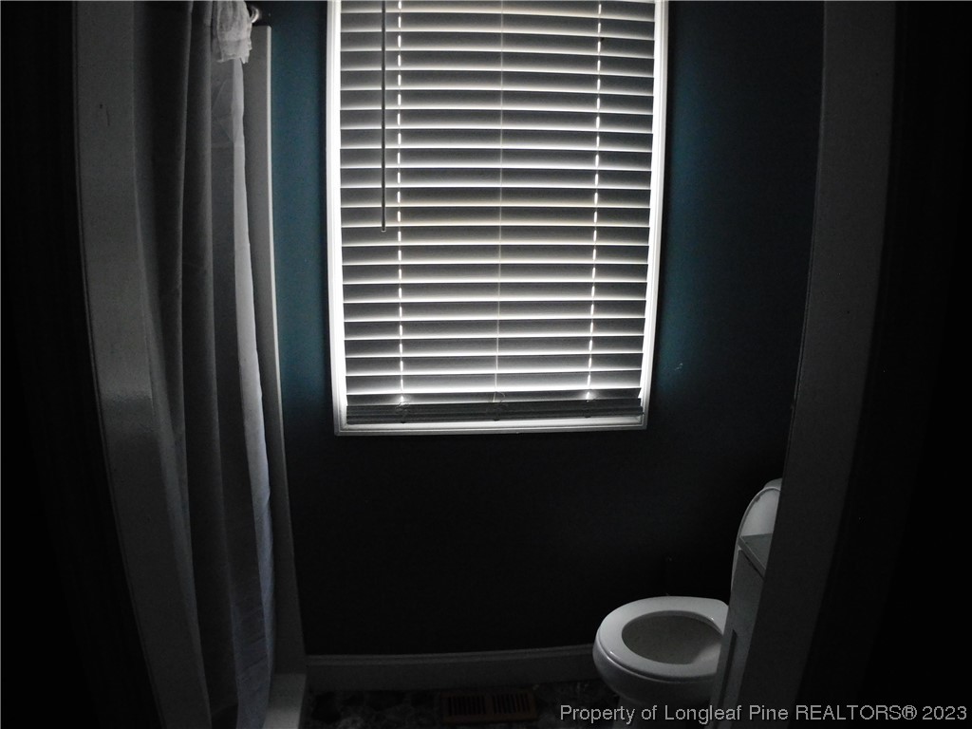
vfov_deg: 22.6
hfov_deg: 29.8
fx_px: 1825
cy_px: 364
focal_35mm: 65
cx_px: 486
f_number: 4.2
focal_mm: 11.6
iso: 800
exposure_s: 1/50
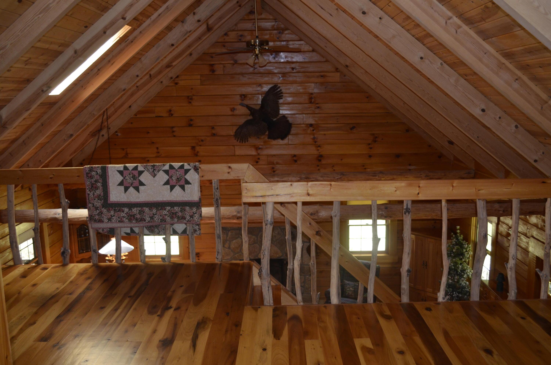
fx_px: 504
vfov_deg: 39.8
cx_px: 276
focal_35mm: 33
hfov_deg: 57.3
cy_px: 182
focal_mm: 22
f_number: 4
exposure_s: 1/60
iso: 720
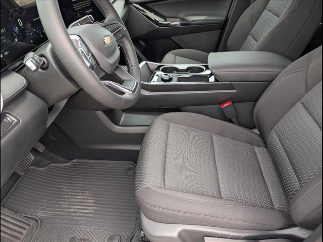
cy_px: 121
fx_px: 224
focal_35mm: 24
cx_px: 162
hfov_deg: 71.6
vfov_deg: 56.8
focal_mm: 6.9
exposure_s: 1/286
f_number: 1.68
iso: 96
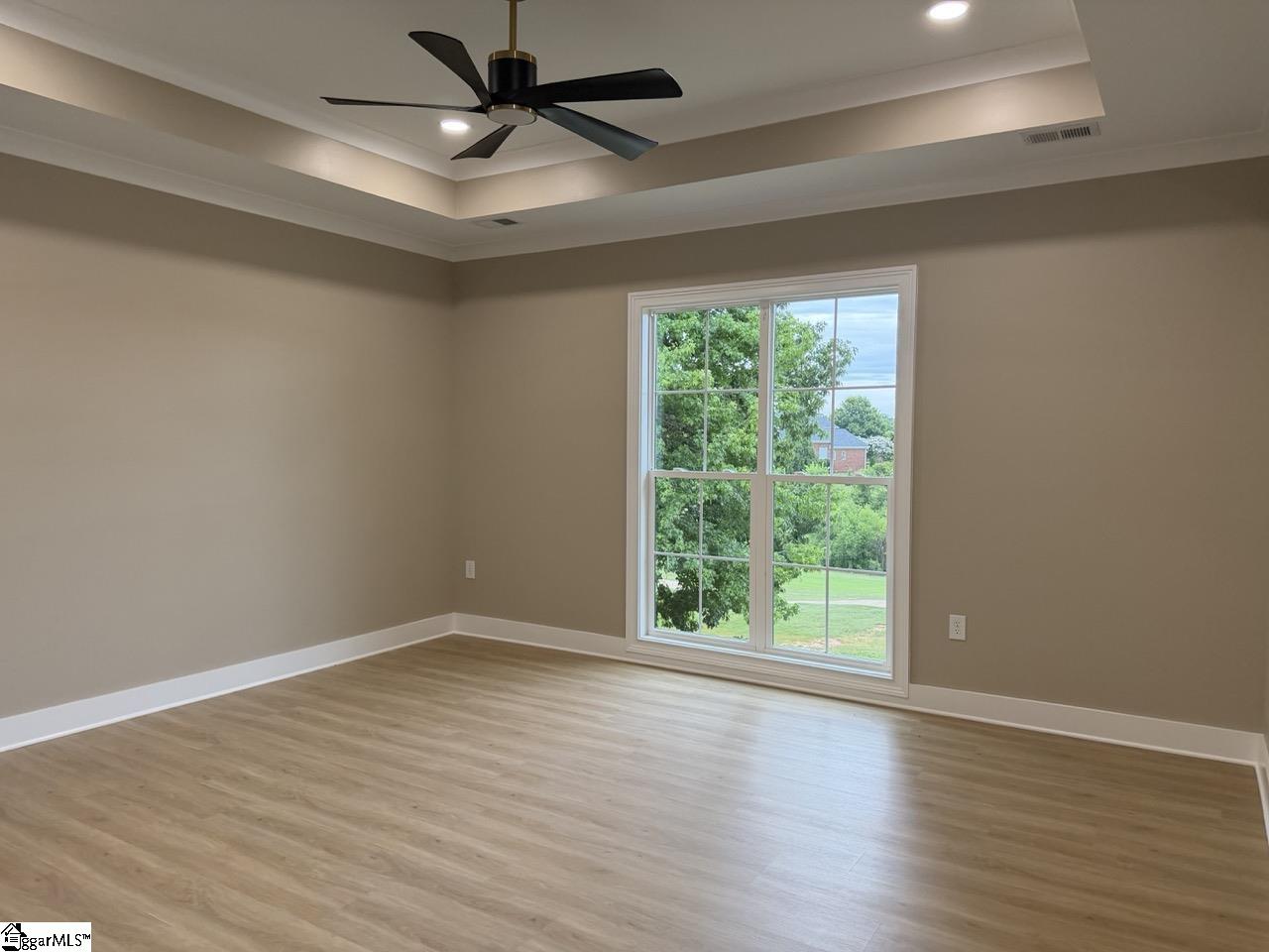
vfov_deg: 56.8
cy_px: 476
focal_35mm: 24
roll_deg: -0.7
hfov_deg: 71.6
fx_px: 880
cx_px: 634
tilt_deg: -2.6
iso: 200
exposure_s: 1/163
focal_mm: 6.76
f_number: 1.78
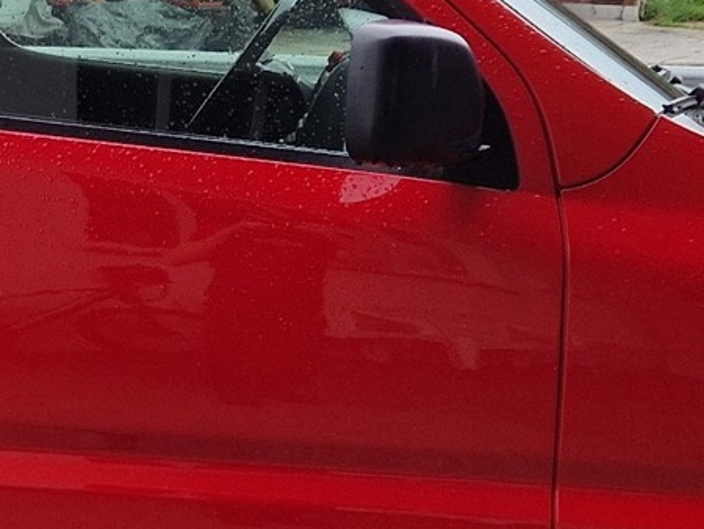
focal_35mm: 103
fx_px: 2096
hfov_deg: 18.0
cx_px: -171
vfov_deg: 14.4
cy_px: 227
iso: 50
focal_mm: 5.4
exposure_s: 1/435
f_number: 1.8
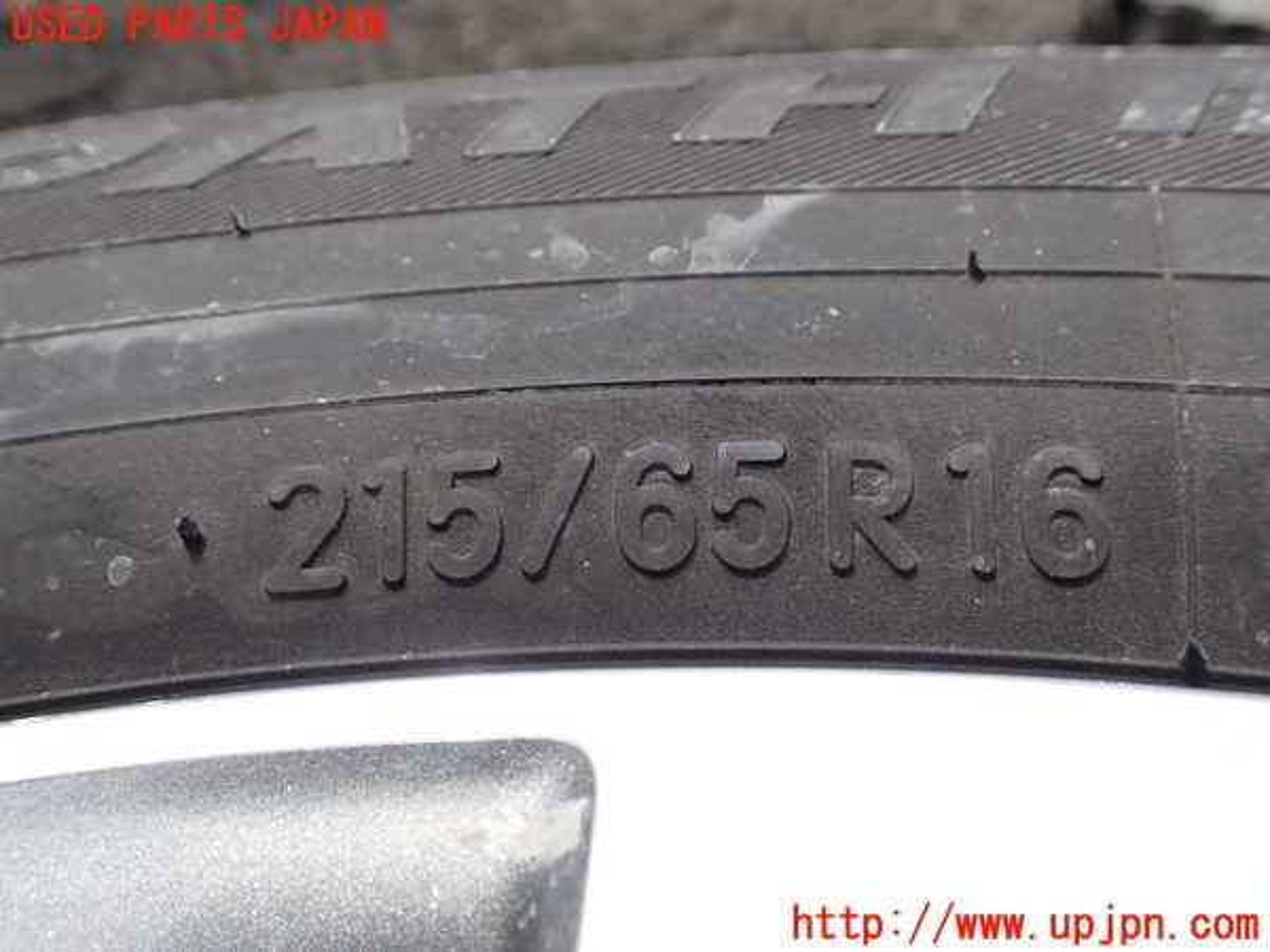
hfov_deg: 60.0
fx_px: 1101
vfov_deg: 46.8
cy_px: 476
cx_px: 635
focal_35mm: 30
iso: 100
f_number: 3.2
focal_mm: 5.4
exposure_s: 1/500
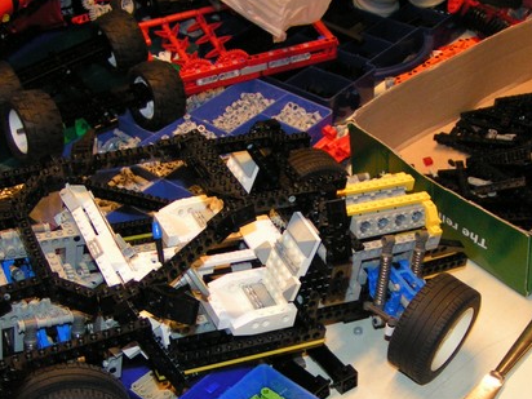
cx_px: 288
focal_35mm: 59
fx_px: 907
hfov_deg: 32.7
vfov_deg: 24.8
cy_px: 238
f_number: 2.8
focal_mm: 5.8
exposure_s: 1/40
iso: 200
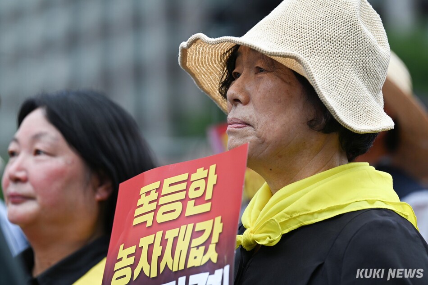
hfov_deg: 10.3
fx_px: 2377
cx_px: 214
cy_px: 142
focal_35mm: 200
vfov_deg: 6.9
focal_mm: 200
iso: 180
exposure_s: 1/500
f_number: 4.5
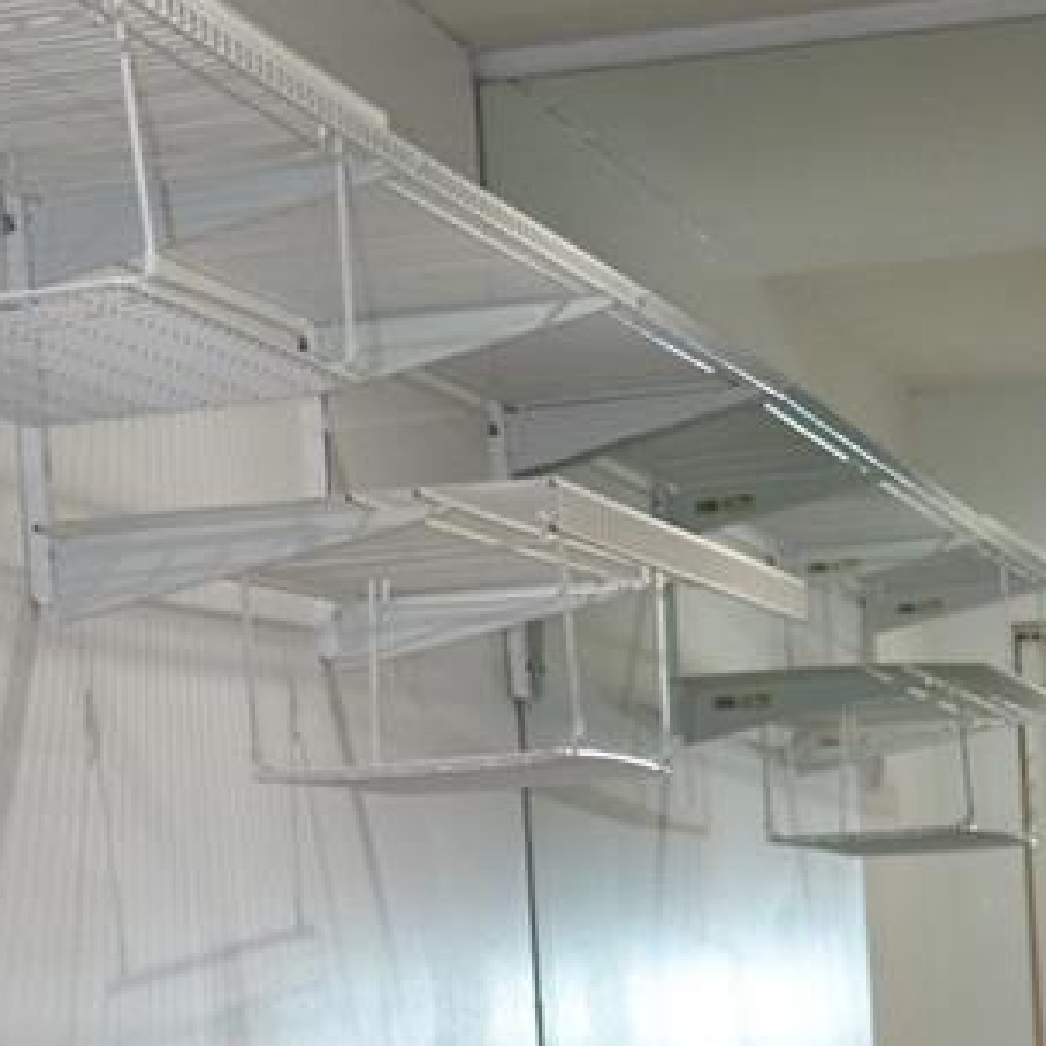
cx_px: 257
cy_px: 1505
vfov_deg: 12.7
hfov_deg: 13.3
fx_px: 4478
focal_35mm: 131
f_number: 4.2
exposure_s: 1/60
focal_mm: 26
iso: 1000
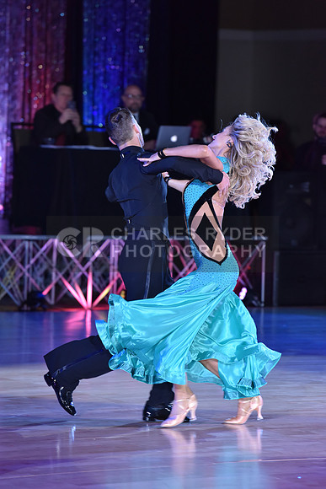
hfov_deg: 7.0
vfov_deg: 10.5
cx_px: 163
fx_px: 2647
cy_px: 244
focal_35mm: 195
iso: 1600
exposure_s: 1/250
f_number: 4
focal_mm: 195
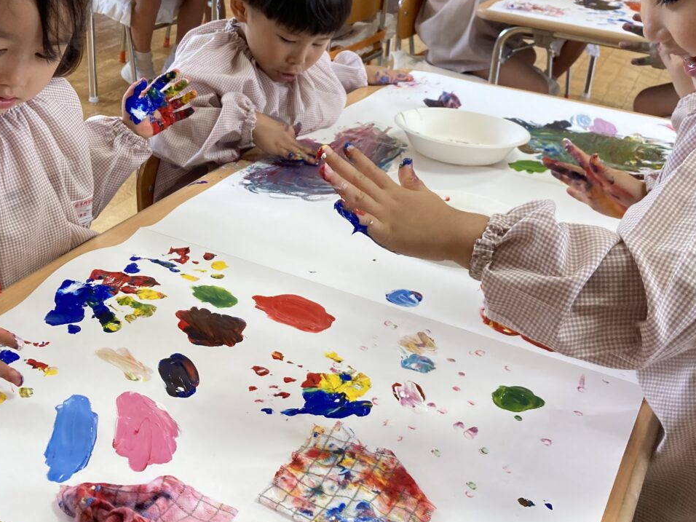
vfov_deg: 32.0
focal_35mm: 45
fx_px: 905
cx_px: 327
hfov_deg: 42.1
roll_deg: -4.1
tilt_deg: -25.4
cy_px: 195
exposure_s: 1/121
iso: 50
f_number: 1.8
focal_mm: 3.99
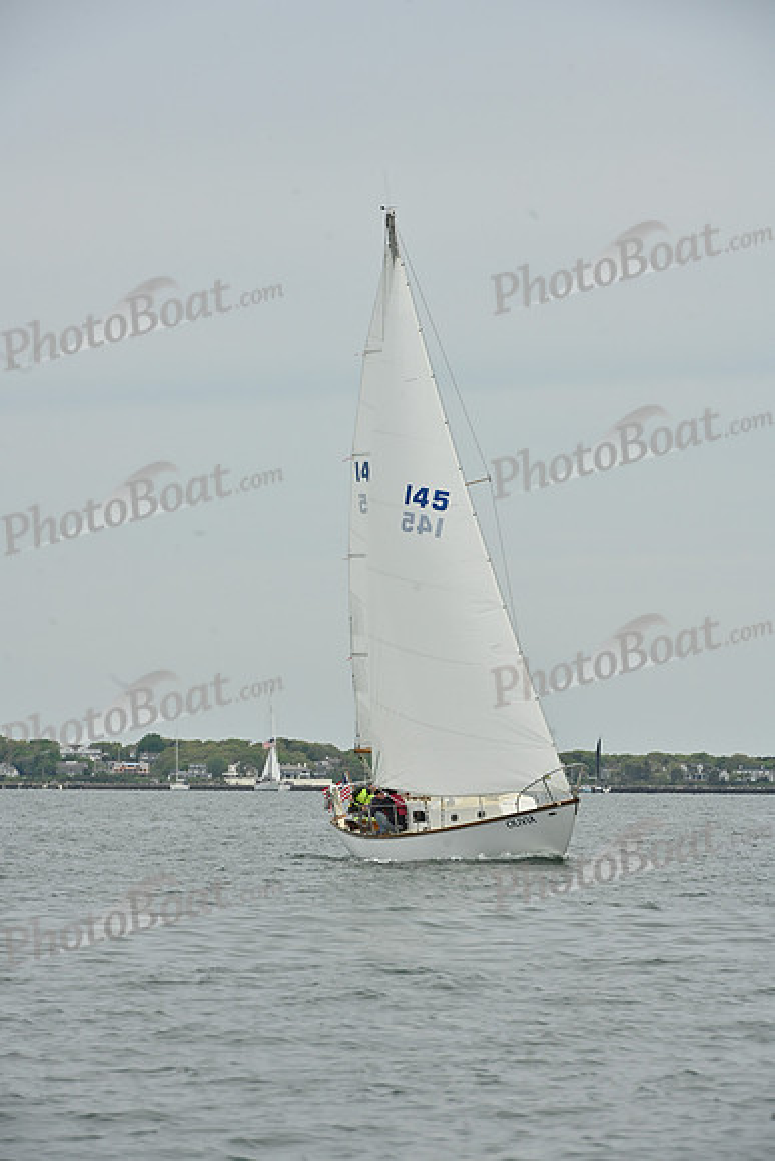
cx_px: 388
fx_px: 6454
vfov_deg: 10.3
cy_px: 580
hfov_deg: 6.9
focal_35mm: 200
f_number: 14
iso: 320
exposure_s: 1/800
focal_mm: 200
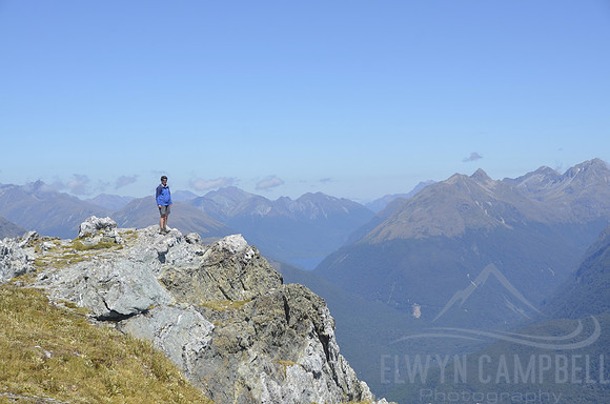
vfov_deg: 20.5
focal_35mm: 66
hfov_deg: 30.6
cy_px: 202
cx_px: 305
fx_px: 1116
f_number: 8
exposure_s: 1/320
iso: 100
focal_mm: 44
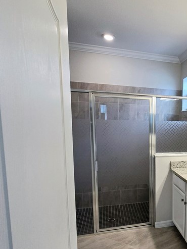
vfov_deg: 64.6
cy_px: 151
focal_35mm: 27
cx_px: 186
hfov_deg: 44.0
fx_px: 194
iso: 64
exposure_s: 1/120
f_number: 2.2
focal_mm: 2.2
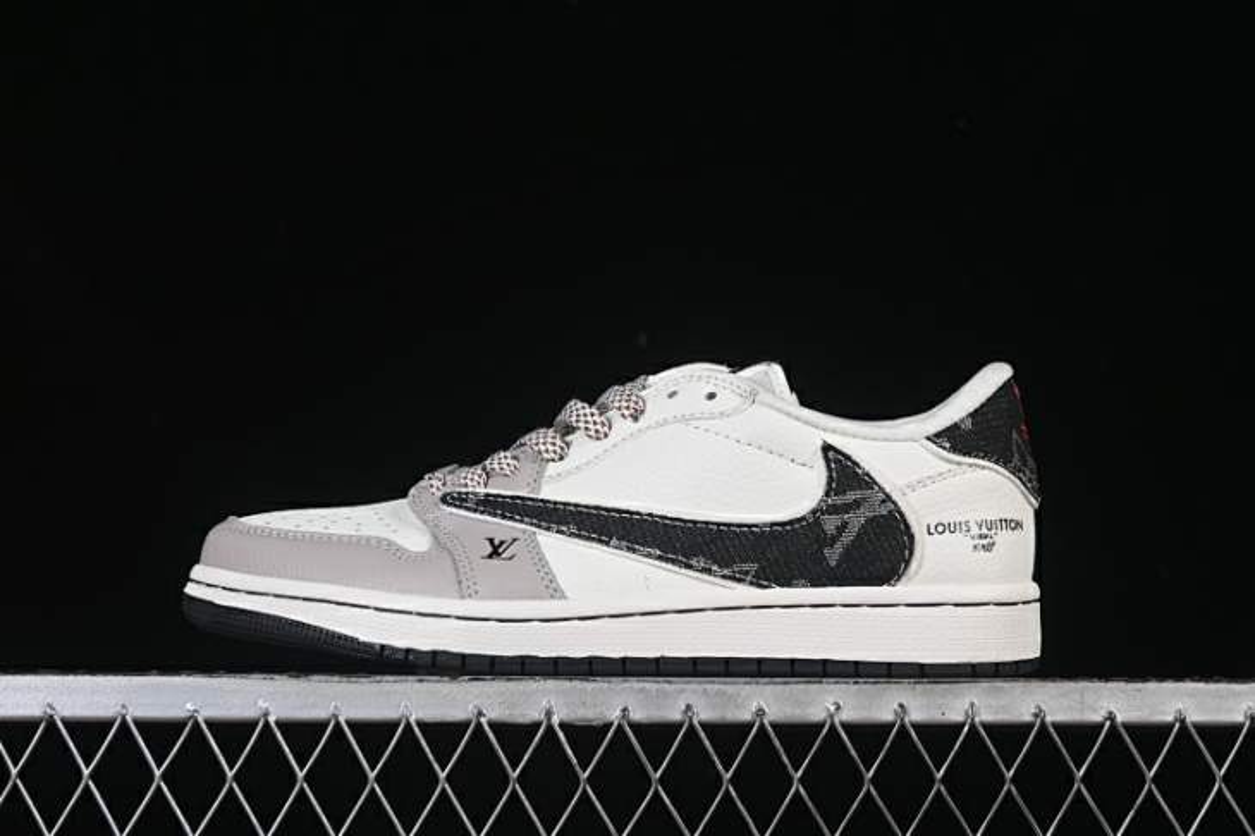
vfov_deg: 18.2
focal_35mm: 75
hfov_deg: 27.0
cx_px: 628
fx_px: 2613
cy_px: 418
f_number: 8
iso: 160
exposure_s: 1/80
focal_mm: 50
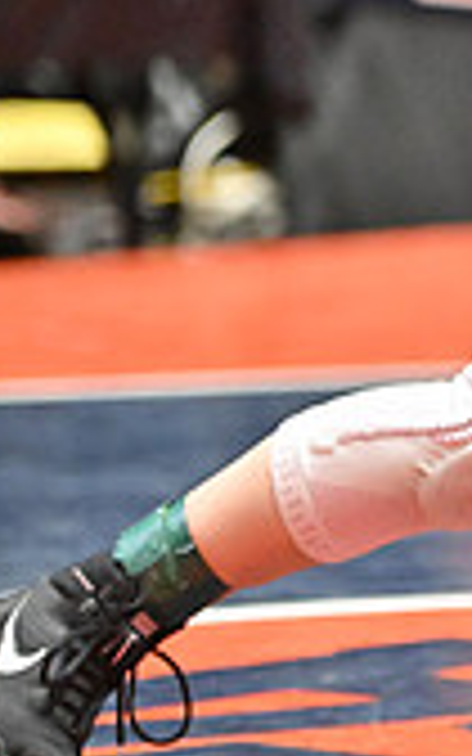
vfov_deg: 4.3
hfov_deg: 2.6
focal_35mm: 494
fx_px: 10167
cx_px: 1241
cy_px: 137
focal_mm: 140
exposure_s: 1/1000
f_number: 2.8
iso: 6400
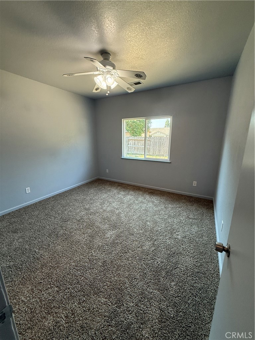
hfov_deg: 85.7
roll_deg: -0.8
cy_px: 170
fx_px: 138
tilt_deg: -12.6
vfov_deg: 102.1
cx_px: 128
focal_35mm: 14
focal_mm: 2.22
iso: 250
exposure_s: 1/120
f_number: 2.2
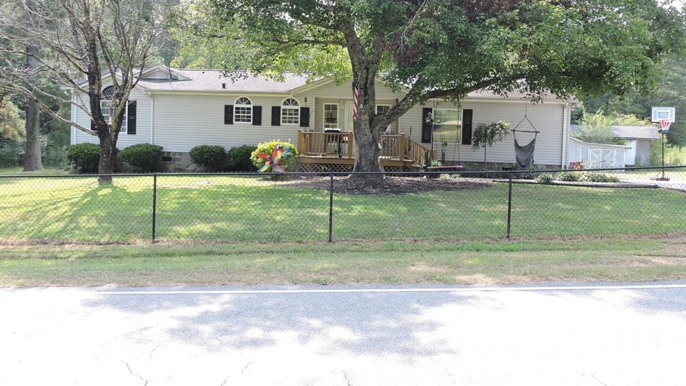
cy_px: 137
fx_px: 600
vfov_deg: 35.4
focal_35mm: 33
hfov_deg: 59.5
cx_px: 342
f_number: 3.5
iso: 100
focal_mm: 5.4
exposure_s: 1/125
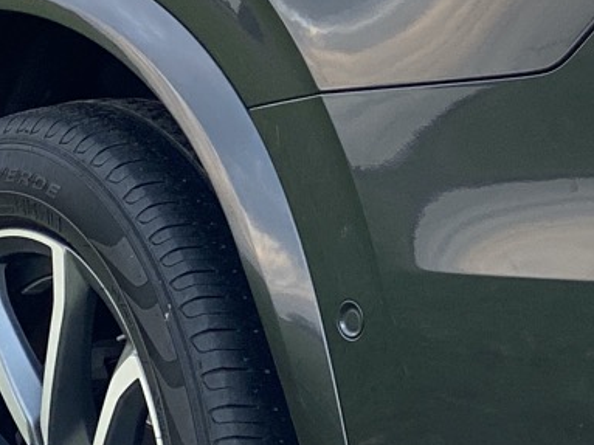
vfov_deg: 5.4
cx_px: 321
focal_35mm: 274
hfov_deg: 7.2
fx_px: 4700
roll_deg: -1.7
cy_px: -124
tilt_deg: -2.4
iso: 40
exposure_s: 1/122
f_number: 2
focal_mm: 6
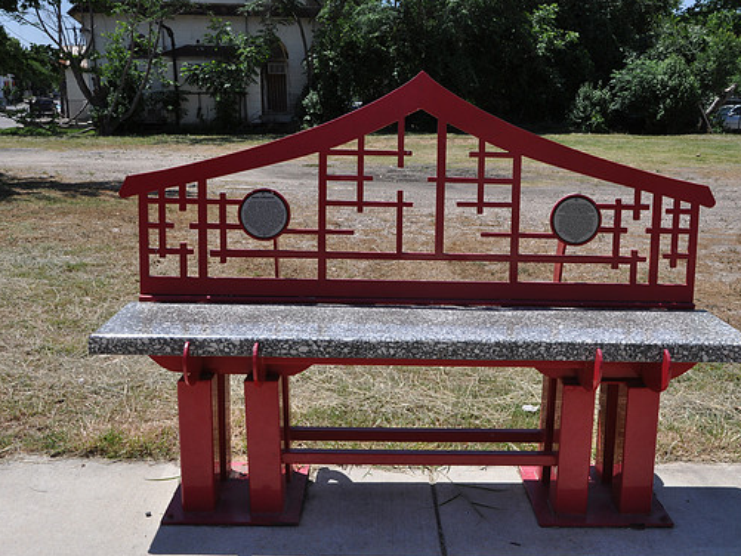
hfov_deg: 46.7
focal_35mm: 40
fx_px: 856
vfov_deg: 36.0
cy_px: 276
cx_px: 408
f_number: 13
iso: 200
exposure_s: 1/160
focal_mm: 24
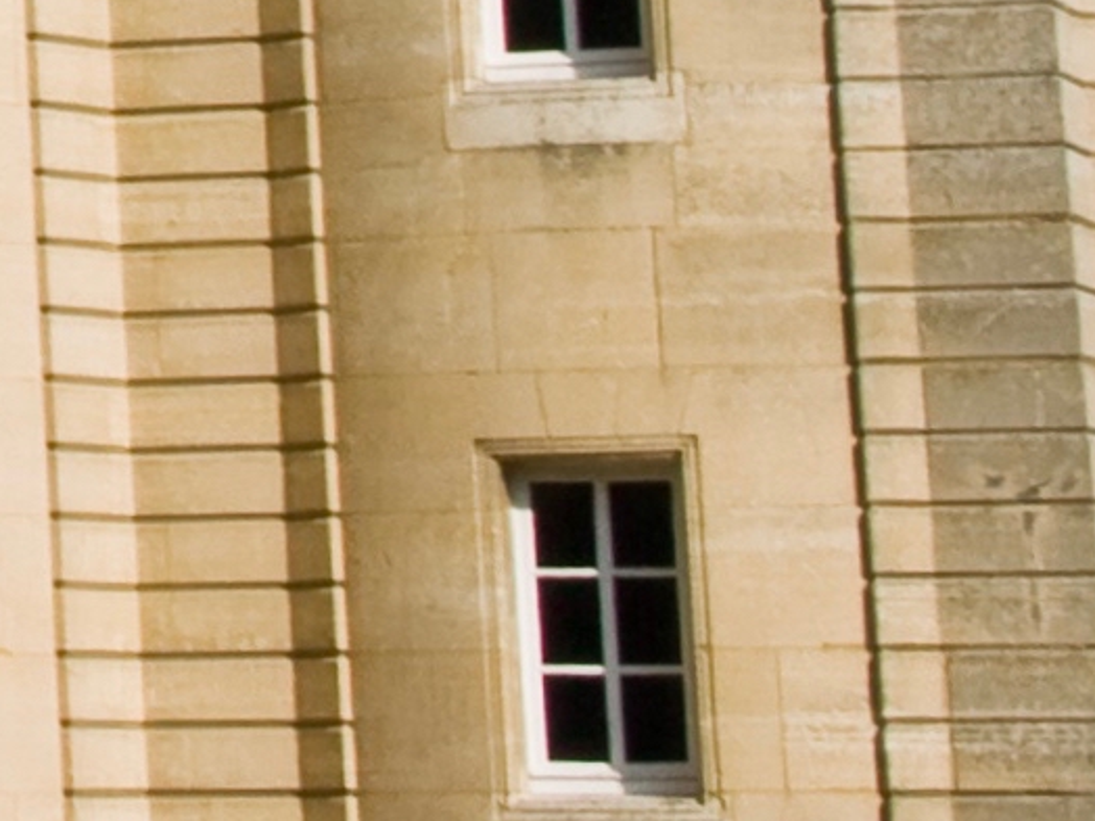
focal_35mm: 237
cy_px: -907
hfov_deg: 7.5
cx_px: -1947
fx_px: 7497
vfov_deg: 6.1
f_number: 8
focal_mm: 10.05
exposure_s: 1/400
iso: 64
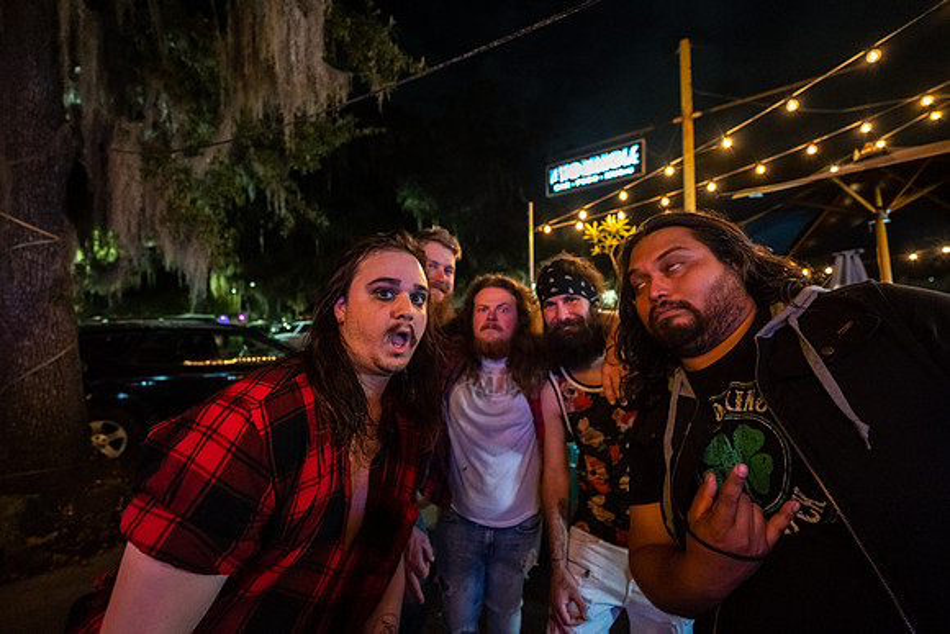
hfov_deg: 104.2
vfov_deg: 81.2
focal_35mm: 14
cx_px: 475
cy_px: 317
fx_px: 370
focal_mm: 14
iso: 3200
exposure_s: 1/80
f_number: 2.8
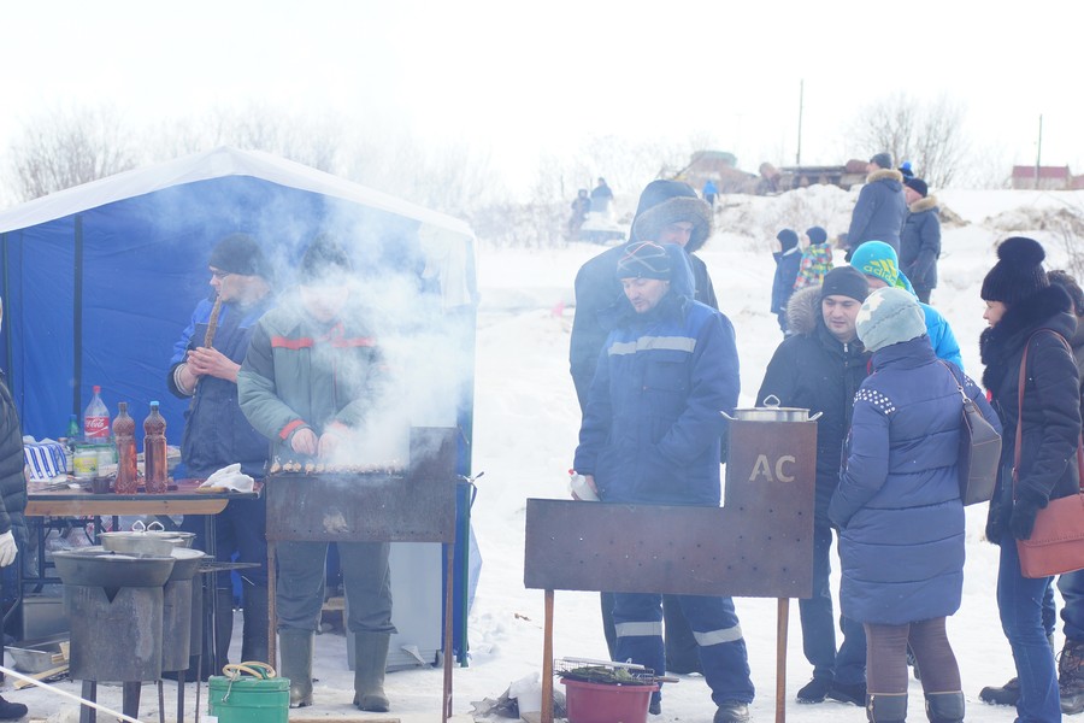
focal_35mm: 135
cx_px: 542
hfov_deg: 15.2
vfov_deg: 10.2
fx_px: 4065
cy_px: 362
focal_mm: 90
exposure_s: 1/200
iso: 100
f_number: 7.1
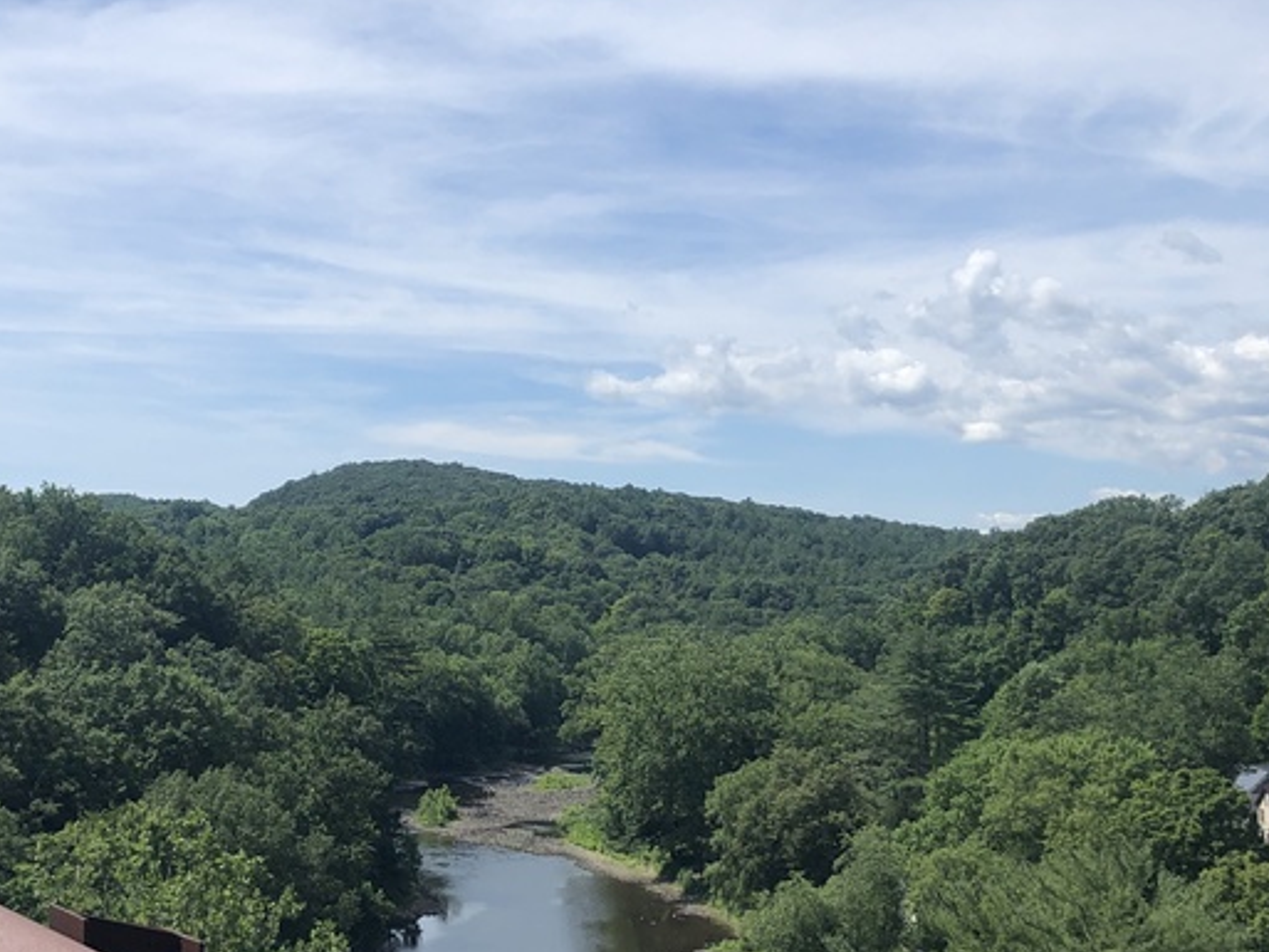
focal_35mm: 55
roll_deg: +1.7
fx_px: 2017
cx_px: 408
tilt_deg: +2.2
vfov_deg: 26.5
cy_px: 556
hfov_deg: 34.6
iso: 20
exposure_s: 1/3040
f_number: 1.8
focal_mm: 3.99
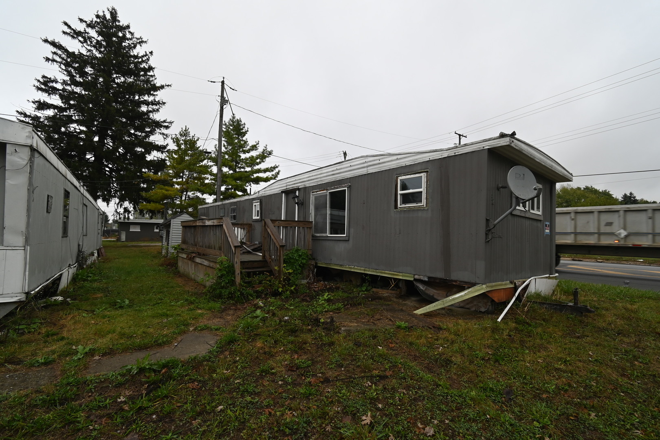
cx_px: 330
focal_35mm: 15
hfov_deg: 100.4
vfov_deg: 77.3
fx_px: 275
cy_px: 220
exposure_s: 1/250
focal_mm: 10
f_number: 5.6
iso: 200
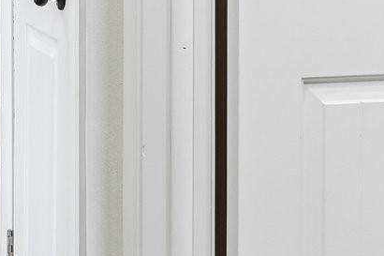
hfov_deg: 18.5
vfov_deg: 13.0
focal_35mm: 100
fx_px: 1066
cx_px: -160
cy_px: -114
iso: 400
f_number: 8
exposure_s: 1/25
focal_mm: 20
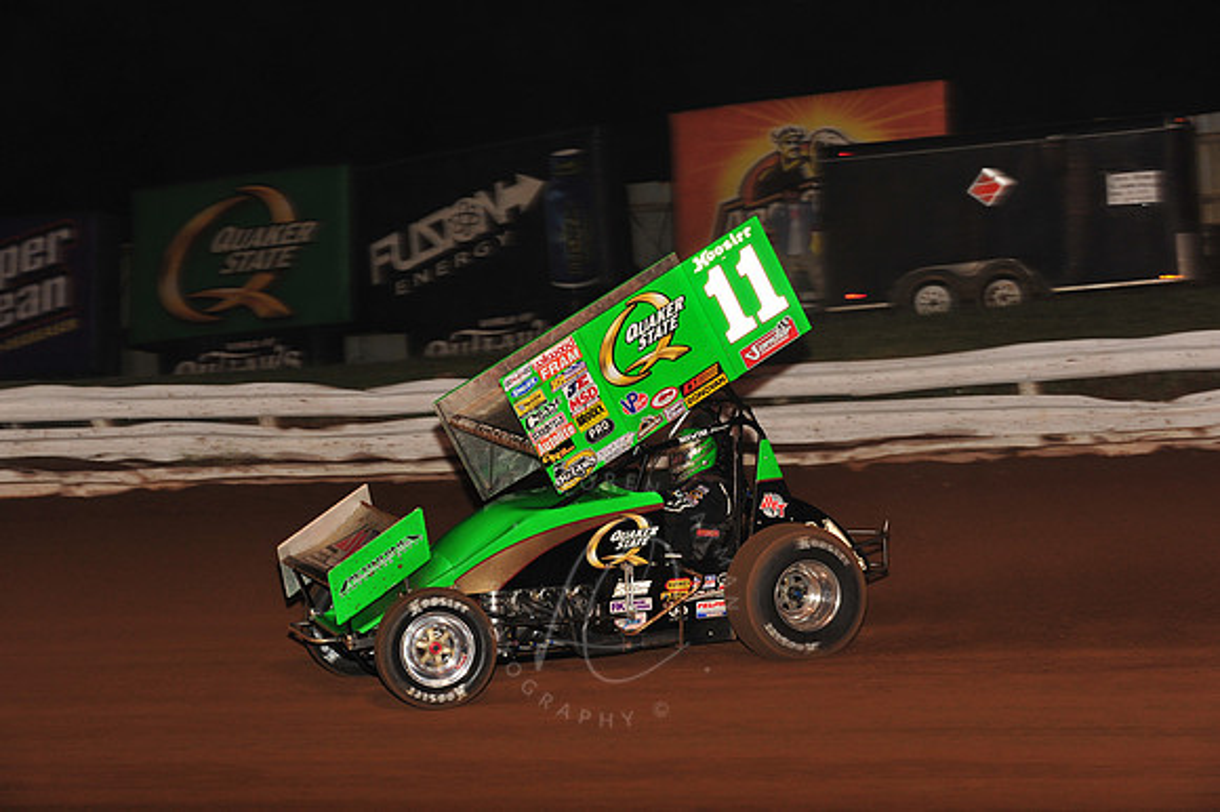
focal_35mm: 105
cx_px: 610
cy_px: 406
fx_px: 3556
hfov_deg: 19.5
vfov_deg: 13.0
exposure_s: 1/320
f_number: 7.1
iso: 1000
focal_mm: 105
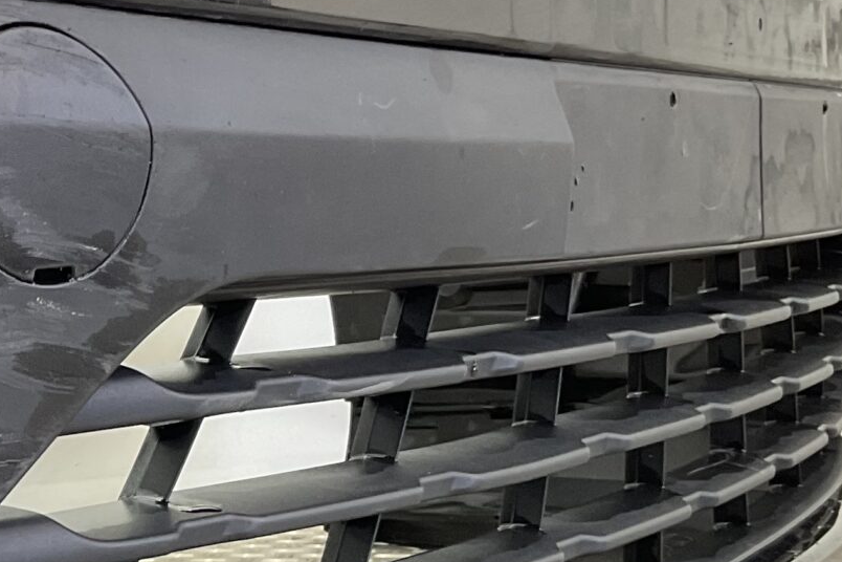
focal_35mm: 96
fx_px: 2245
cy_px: 488
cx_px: -198
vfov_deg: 14.1
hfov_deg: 19.8
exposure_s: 1/100
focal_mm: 3
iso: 64
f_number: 1.8
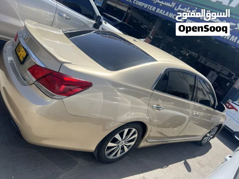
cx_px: 120
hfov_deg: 67.3
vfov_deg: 53.1
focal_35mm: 26
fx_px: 180
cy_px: 90
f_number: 1.5
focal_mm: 5.7
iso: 50
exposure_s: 1/3704
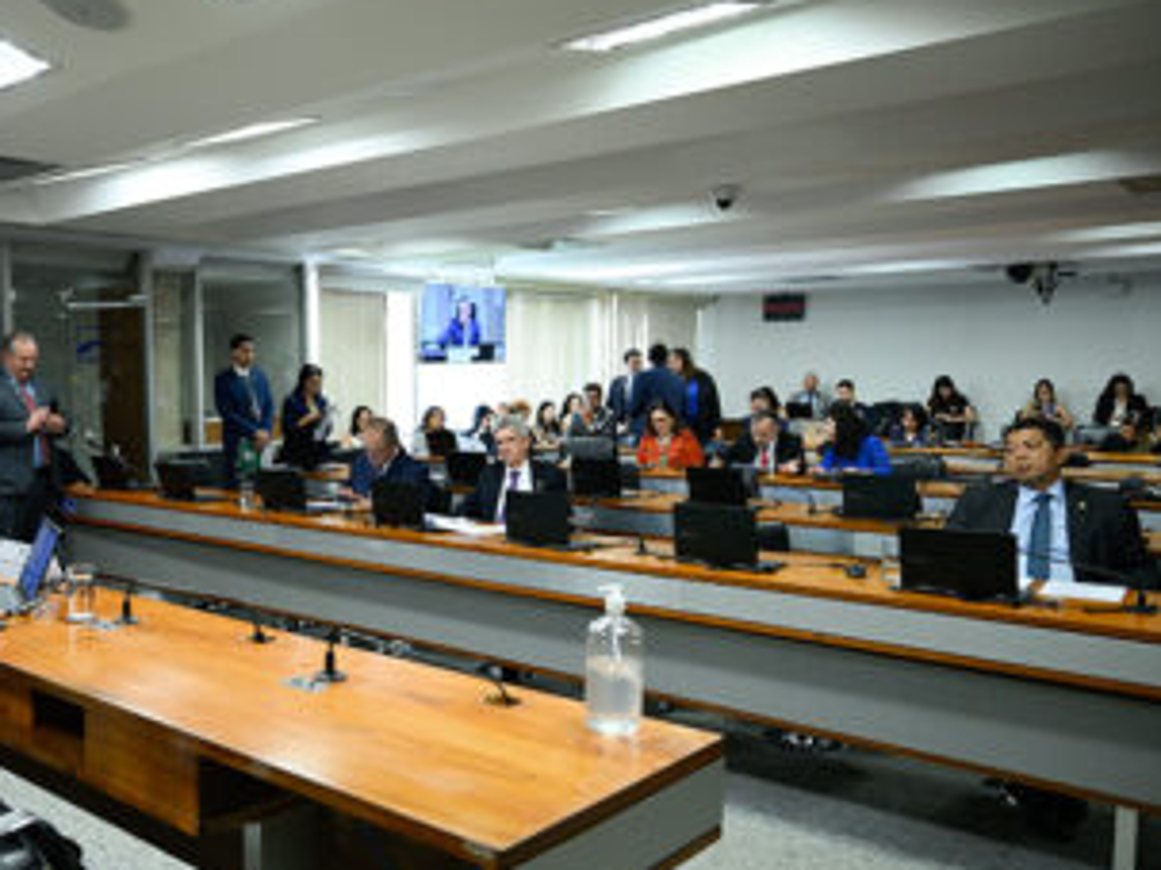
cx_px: 391
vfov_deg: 44.1
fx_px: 1073
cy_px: 483
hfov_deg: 55.7
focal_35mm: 32
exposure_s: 1/160
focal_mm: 24
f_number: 2.8
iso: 1250
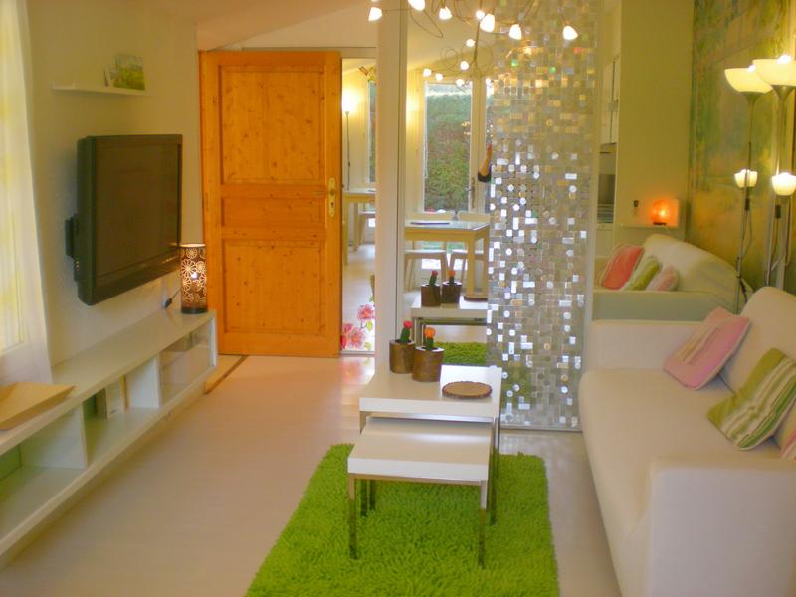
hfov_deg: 49.0
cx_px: 398
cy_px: 298
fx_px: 874
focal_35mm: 38
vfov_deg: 37.7
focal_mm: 6.3
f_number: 3.1
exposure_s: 1/60
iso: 118
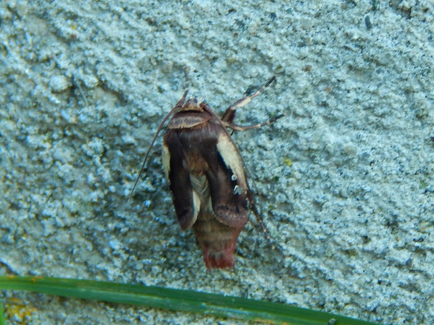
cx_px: 217
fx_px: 1643
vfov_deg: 11.3
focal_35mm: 131
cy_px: 162
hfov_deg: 15.1
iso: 125
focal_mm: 23.4
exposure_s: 1/50
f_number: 4.8
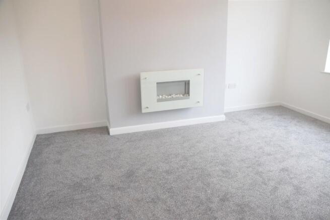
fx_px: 248
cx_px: 165
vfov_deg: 48.0
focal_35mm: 27
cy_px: 110
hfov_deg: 67.4
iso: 720
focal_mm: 18
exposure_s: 1/250
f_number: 3.5
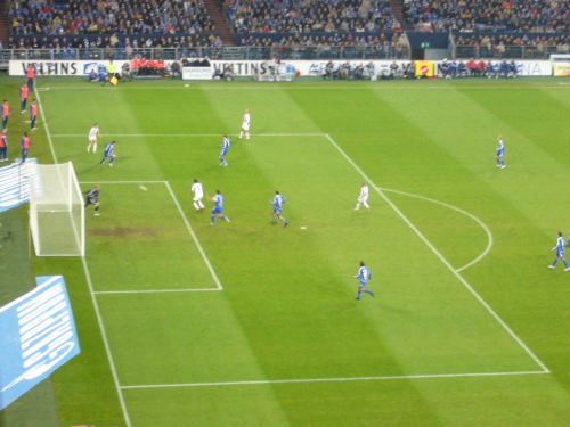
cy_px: 214
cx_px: 285
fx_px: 1729
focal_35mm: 105
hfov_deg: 18.7
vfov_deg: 14.1
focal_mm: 17.4
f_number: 5
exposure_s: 1/20
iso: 200
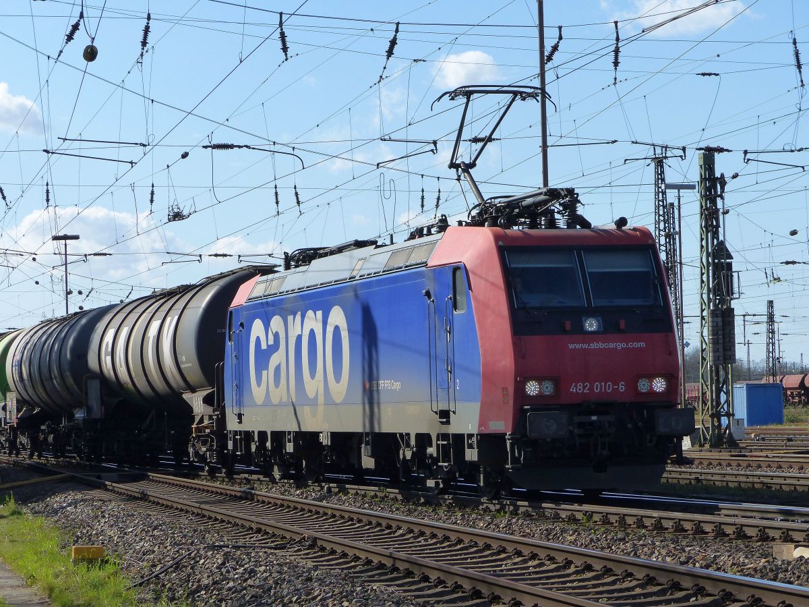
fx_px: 2664
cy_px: 304
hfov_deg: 17.3
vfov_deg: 13.0
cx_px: 404
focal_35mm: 114
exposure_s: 1/1000
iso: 160
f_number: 4
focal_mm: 20.5
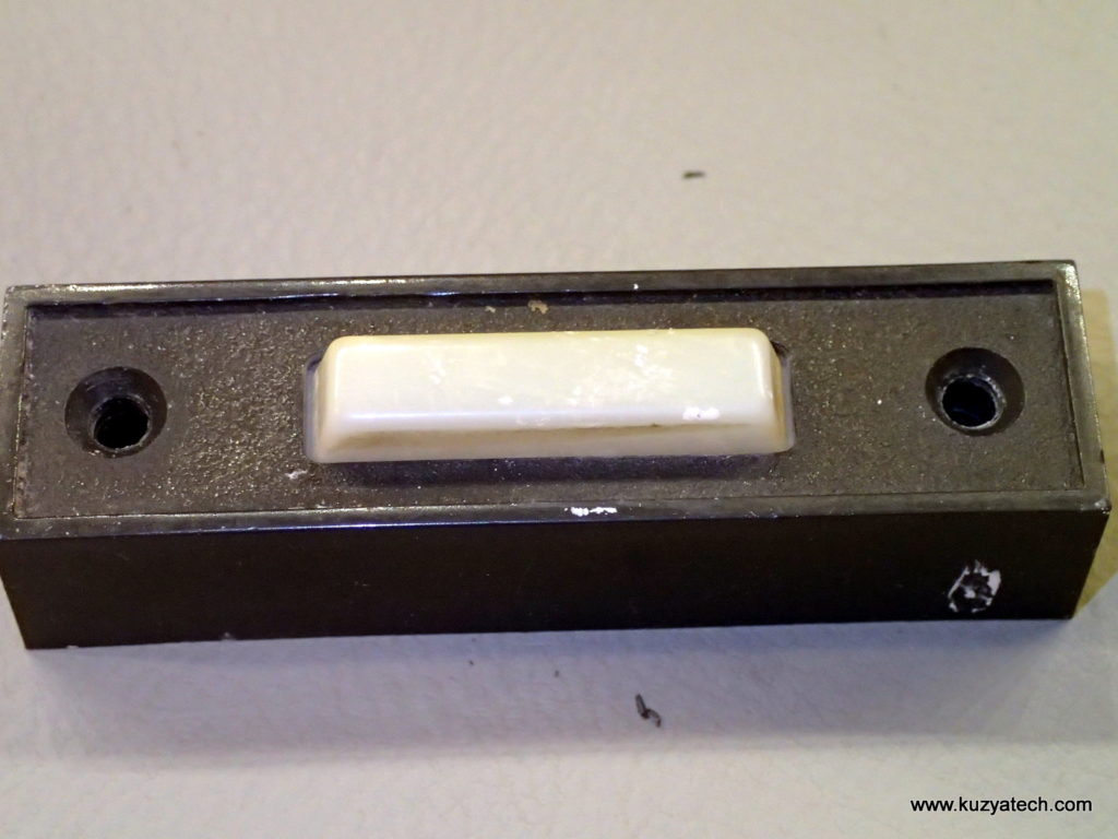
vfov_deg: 19.9
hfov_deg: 26.3
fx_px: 2390
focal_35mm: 74
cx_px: 559
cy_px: 420
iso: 1000
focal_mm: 13.47
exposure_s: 1/80
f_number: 4.2
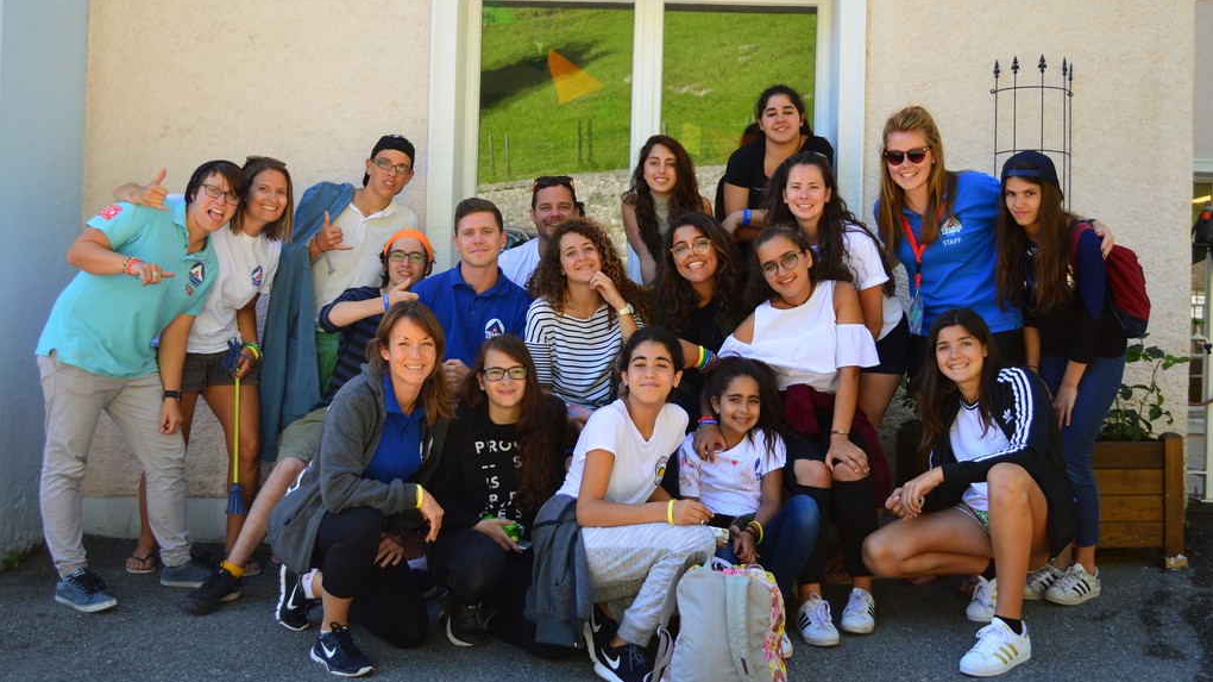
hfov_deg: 49.4
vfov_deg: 29.0
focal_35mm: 41
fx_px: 1318
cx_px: 608
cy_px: 343
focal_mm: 26
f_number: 4.2
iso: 360
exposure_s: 1/320
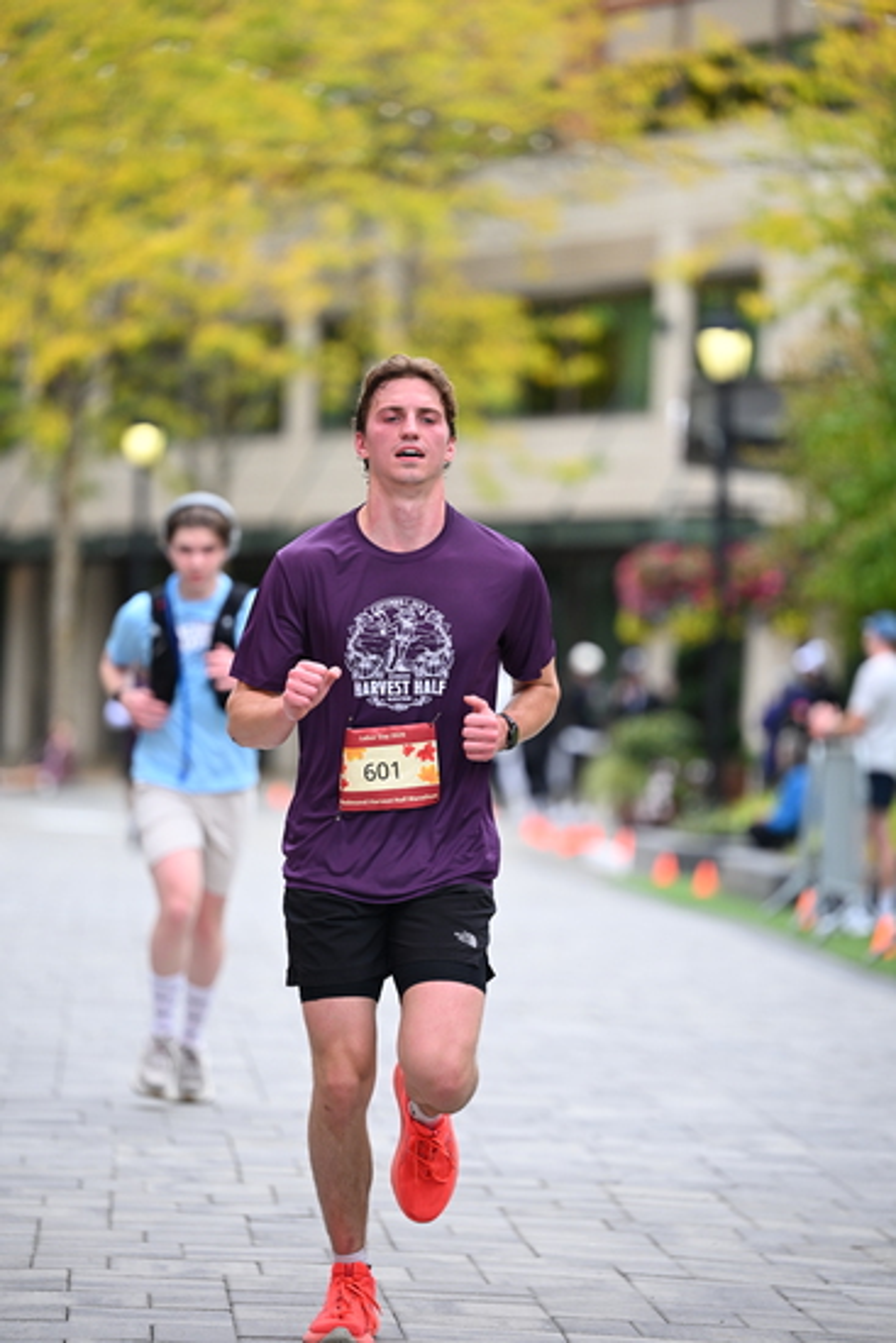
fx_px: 6156
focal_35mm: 165
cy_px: 672
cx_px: 448
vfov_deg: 12.4
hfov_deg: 8.3
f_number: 2.8
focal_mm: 165
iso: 640
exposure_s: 1/2000
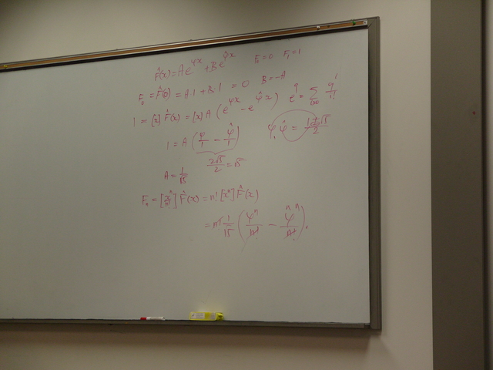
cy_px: 185
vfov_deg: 17.4
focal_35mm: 85
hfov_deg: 23.0
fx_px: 1211
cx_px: 246
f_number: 3.4
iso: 160
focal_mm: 18.9
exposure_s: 1/90
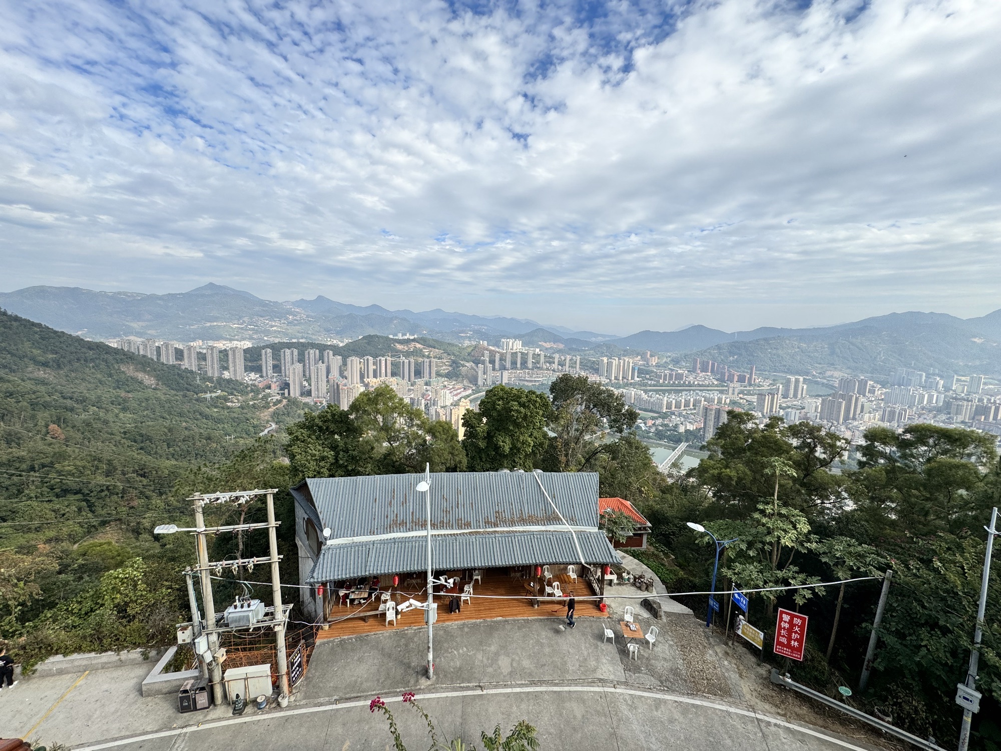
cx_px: 500
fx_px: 405
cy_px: 376
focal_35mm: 14
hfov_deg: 102.1
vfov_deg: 85.7
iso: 40
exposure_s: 1/1880
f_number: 2.2
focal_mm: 2.22
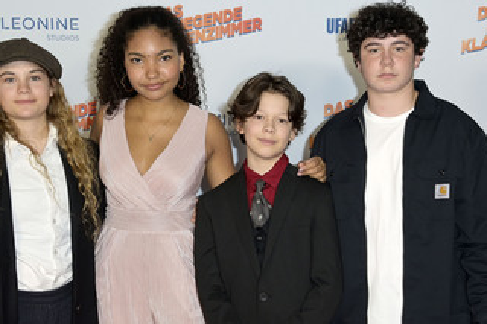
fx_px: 1068
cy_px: 204
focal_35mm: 79
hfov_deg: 25.7
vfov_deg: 17.2
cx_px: 240
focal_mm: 56
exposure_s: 1/250
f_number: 5.6
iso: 640
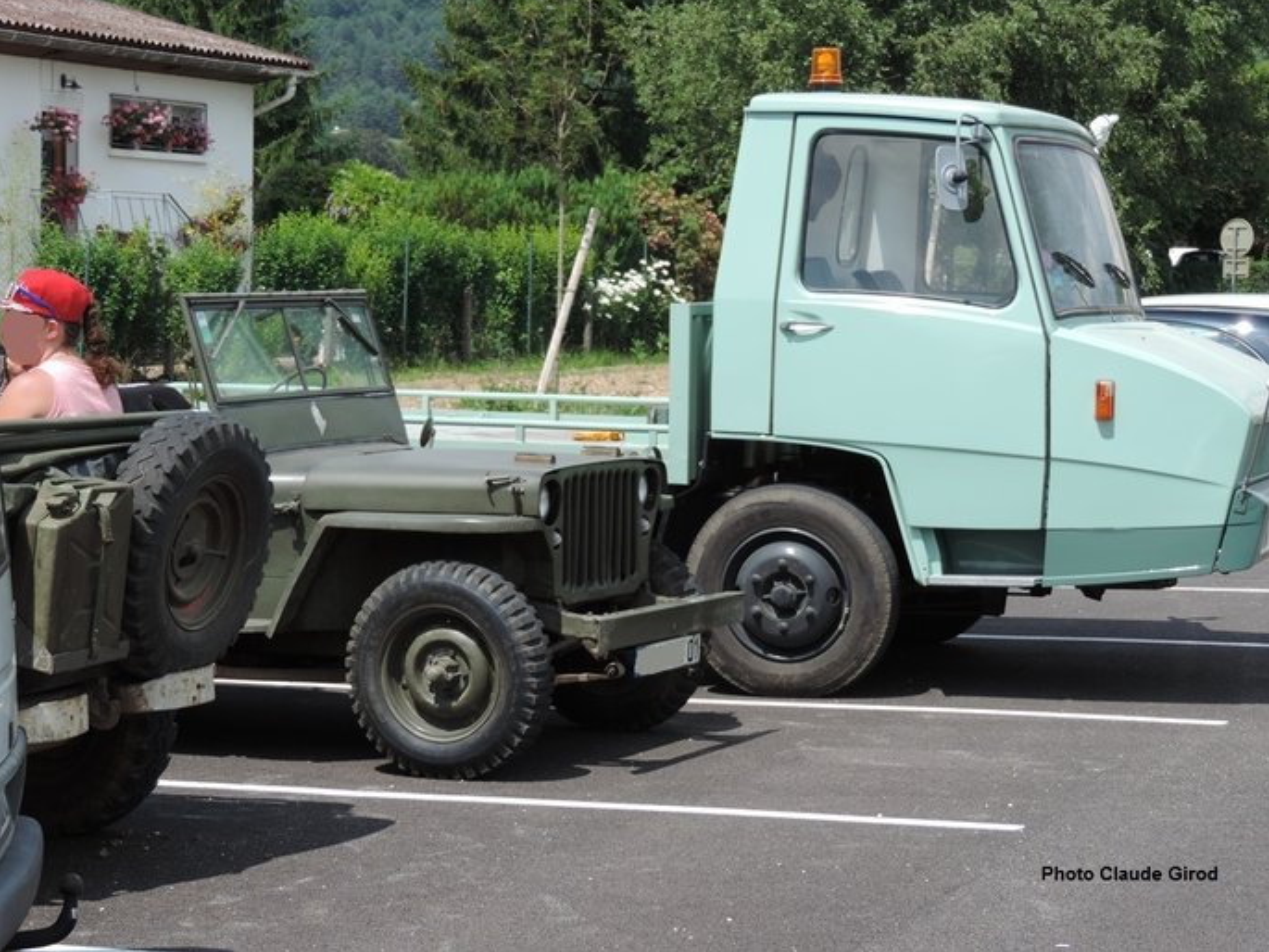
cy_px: 468
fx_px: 3373
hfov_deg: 21.3
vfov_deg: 16.1
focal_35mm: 92
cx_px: 645
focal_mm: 16
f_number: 4.1
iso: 80
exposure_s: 1/500
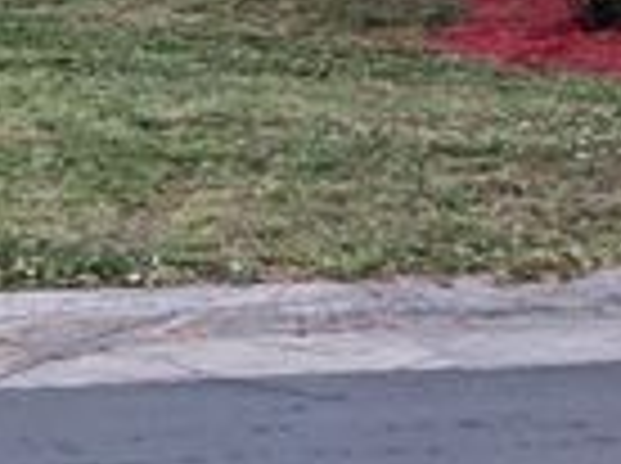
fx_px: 1755
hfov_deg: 19.8
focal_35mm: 98
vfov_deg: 14.7
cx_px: 108
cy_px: -52
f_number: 1.8
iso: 125
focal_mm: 4
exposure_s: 1/50
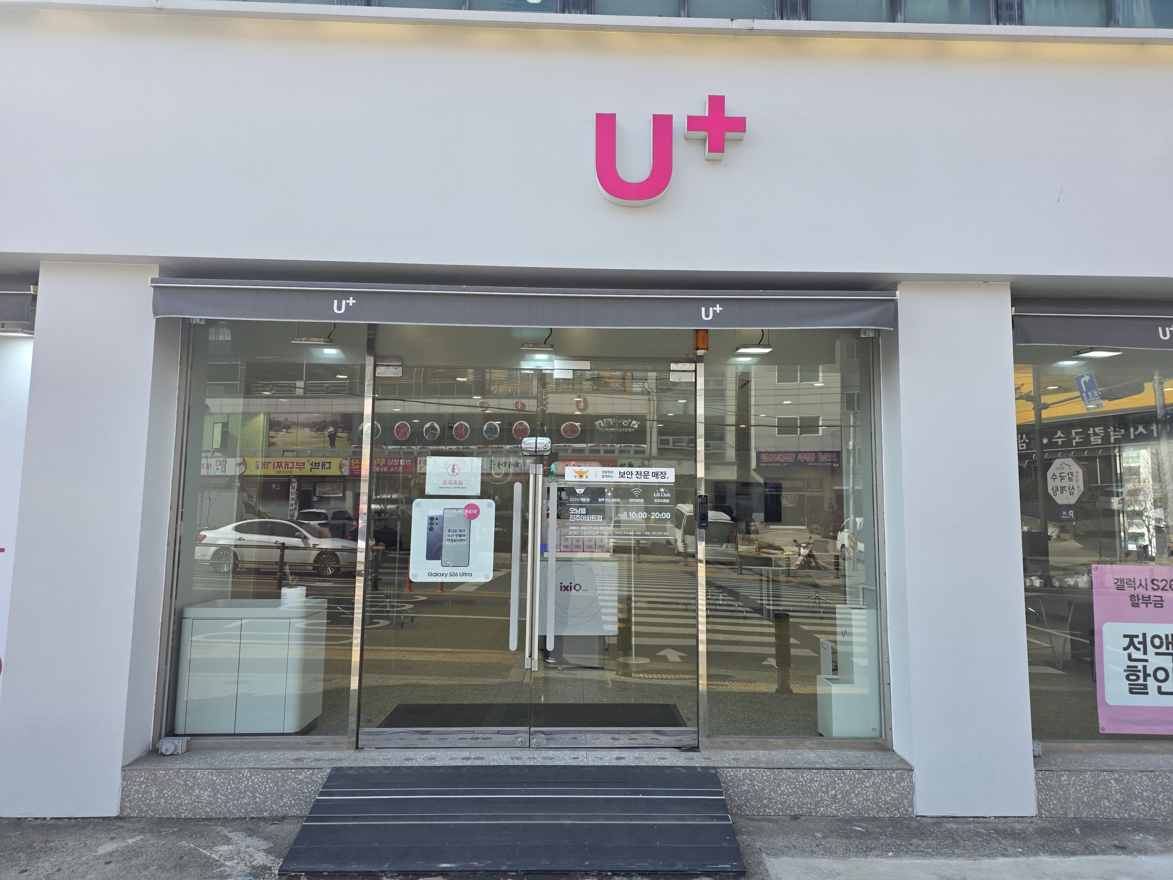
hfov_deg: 73.9
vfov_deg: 58.9
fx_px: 779
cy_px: 440
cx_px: 586
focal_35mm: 23
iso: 80
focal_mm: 6.25
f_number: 1.7
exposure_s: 1/1770
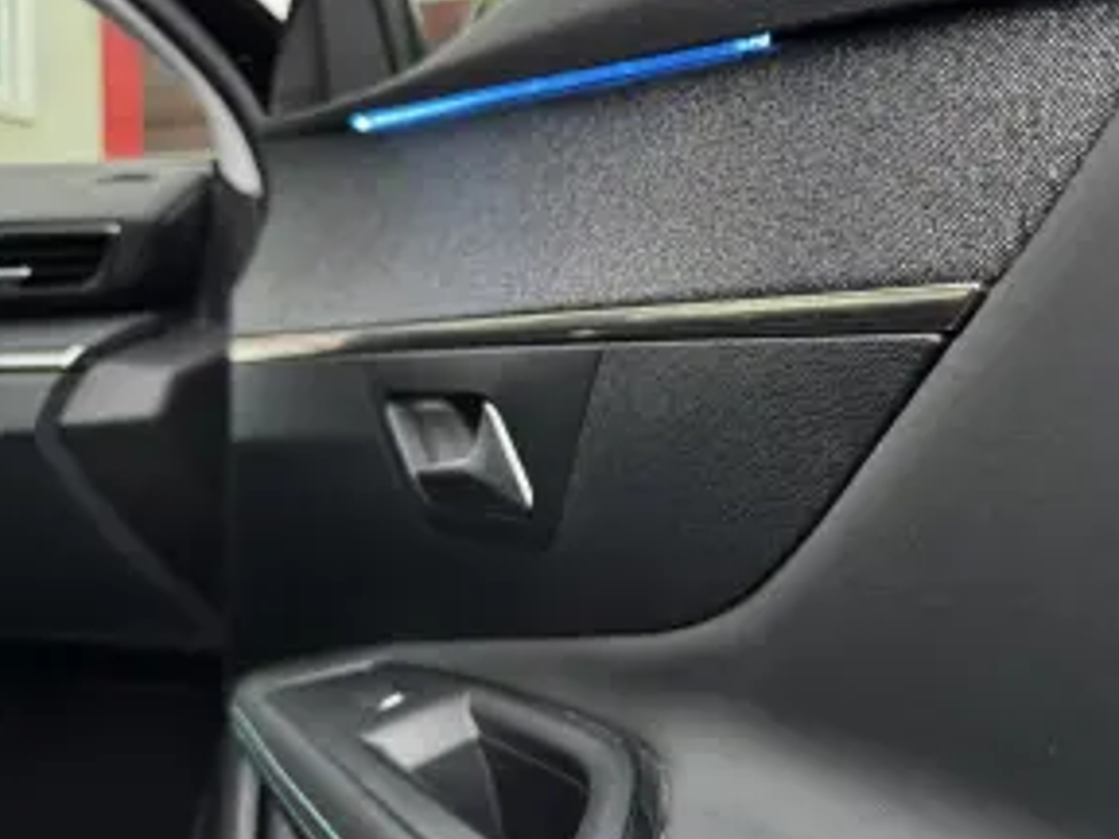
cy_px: 346
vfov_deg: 46.6
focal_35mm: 30
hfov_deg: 59.5
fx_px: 970
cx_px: 672
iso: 250
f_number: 1.78
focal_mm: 6.76
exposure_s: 1/60
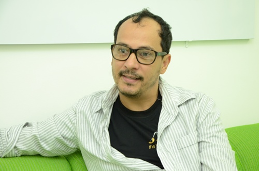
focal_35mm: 87
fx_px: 625
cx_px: 130
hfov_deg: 23.4
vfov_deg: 15.6
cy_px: 86
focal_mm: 58
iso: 2500
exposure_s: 1/60
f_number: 5
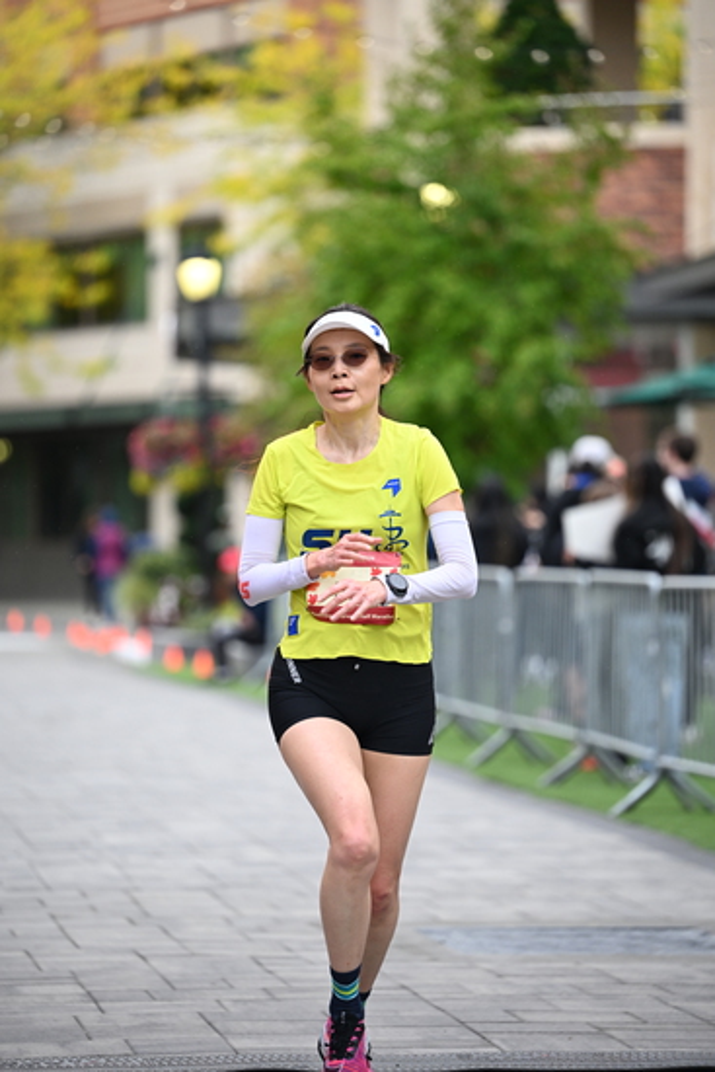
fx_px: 4466
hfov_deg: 9.2
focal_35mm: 150
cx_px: 358
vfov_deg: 13.7
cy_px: 536
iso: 1000
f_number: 2.8
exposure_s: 1/1600
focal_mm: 150
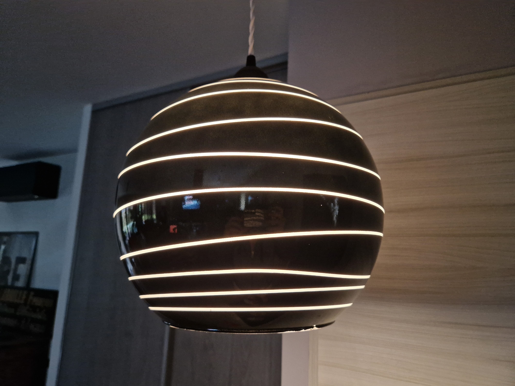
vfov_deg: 58.9
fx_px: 342
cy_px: 193
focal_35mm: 23
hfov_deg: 73.9
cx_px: 258
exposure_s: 1/50
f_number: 1.8
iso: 640
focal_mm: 5.4
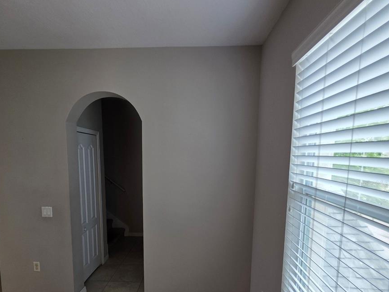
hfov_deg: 87.7
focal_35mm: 18
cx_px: 188
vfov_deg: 70.4
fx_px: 202
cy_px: 183
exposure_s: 1/120
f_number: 1.9
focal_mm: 2.2
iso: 64
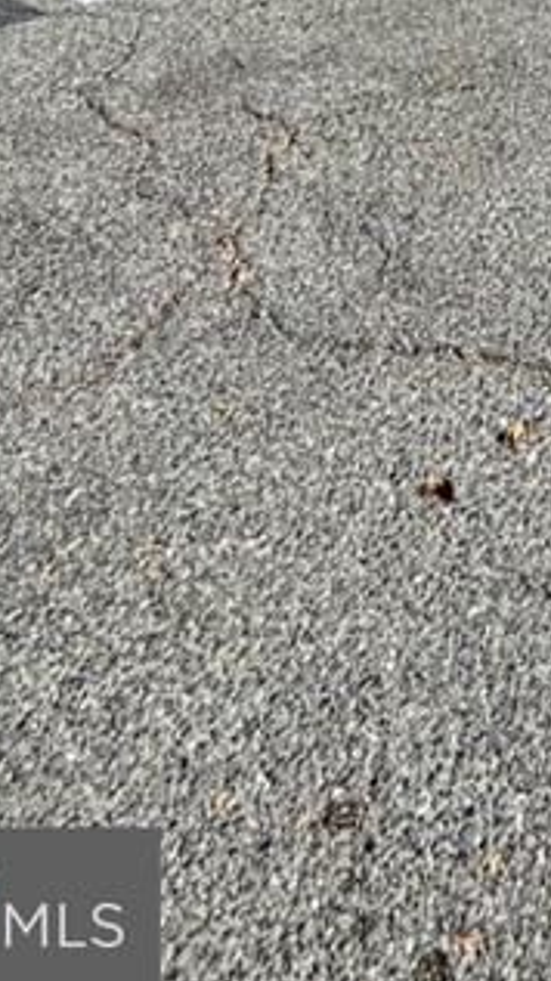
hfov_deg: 19.5
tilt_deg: +2.8
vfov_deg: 24.4
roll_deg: +1.1
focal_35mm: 52
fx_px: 1352
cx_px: 870
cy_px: -665
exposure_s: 1/770
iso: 25
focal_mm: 2.22
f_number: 2.2
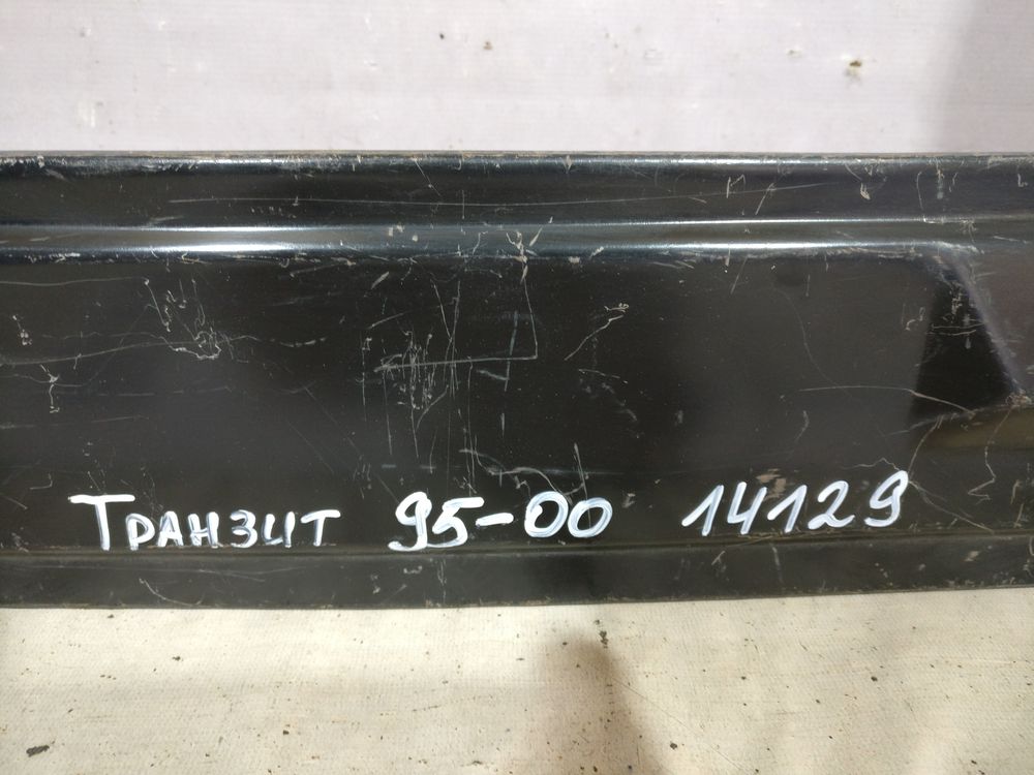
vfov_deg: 49.7
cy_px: 388
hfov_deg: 63.4
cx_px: 517
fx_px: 836
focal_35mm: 28
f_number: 2
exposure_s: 1/17
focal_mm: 4.26
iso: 640
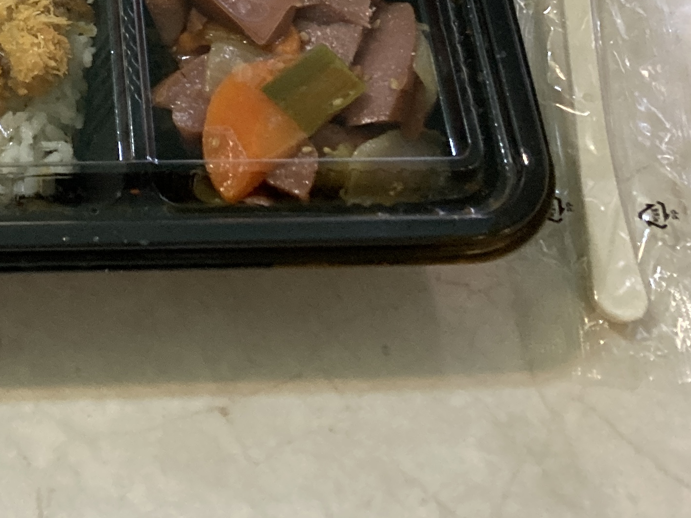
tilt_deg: -50.6
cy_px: -167
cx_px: 11
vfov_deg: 17.2
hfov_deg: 23.5
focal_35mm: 80
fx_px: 1597
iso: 250
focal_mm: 3.99
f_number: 1.8
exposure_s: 1/60
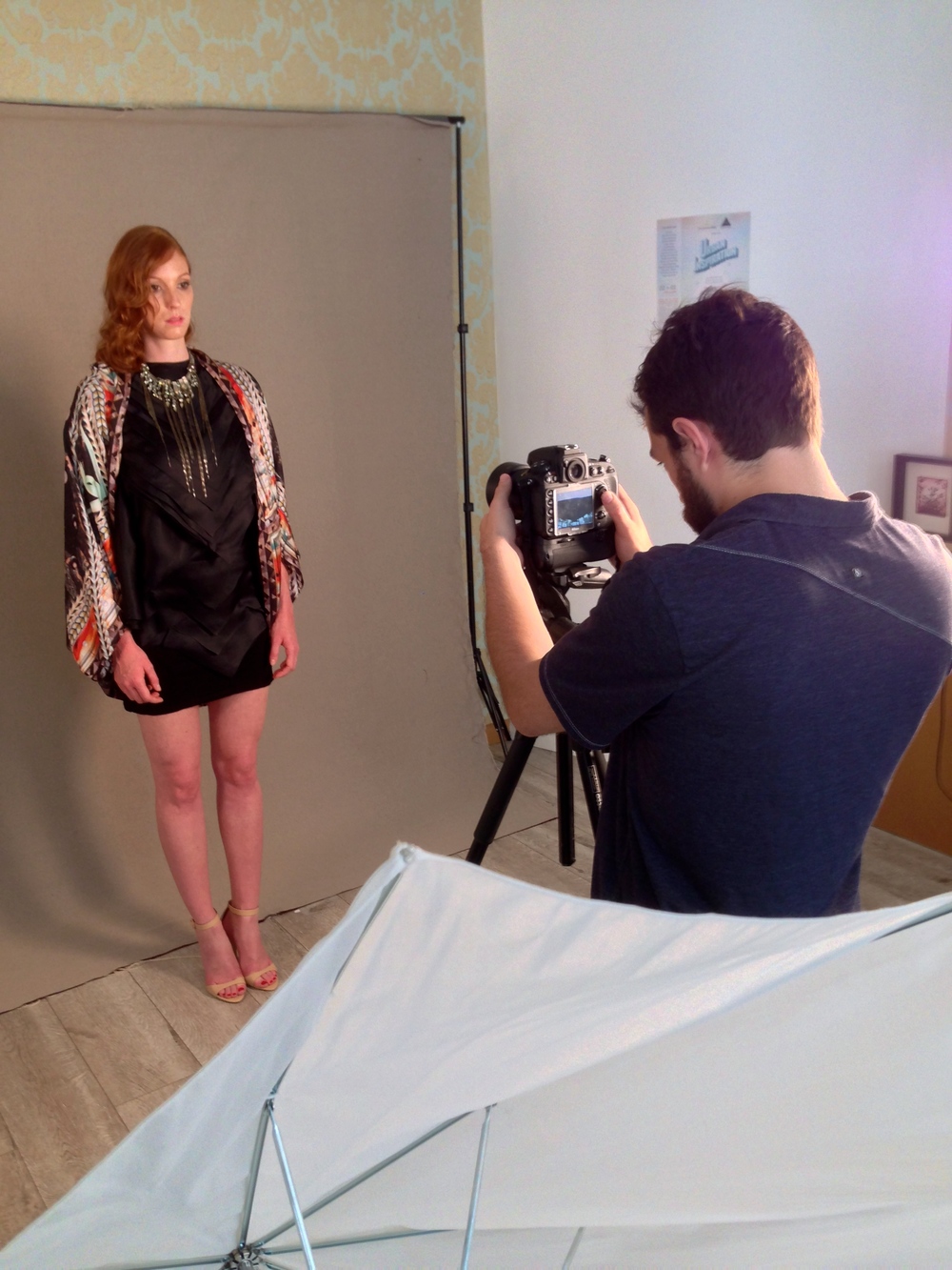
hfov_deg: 43.0
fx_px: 1210
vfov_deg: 55.3
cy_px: 635
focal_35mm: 33
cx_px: 476
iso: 64
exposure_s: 1/20
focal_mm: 4.12
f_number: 2.4
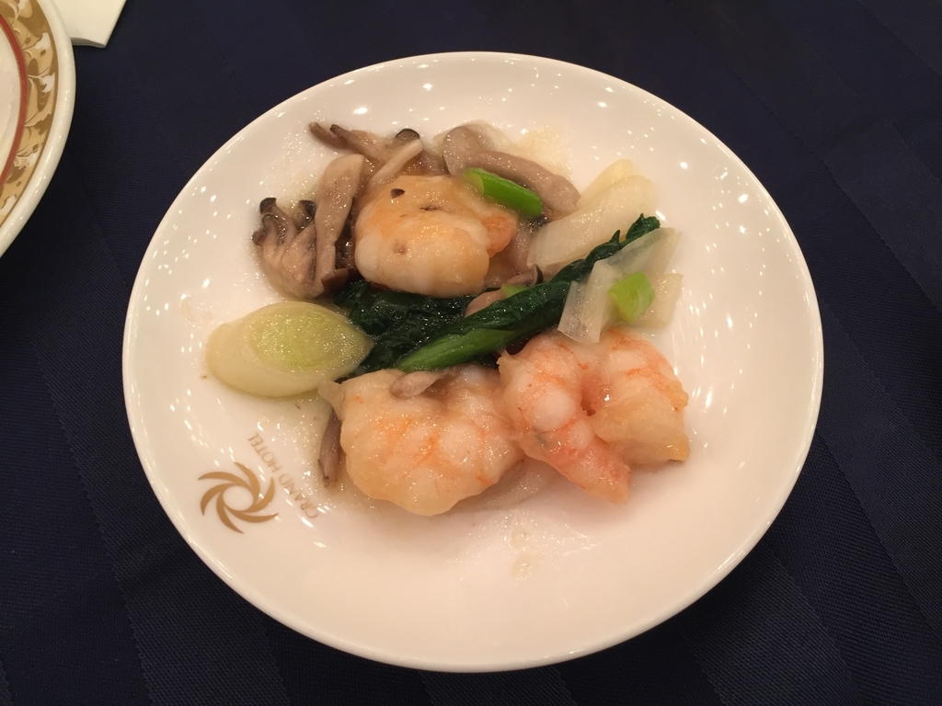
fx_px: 789
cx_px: 471
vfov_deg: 48.2
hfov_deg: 61.7
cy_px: 353
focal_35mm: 29
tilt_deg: -63.3
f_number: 2.2
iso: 80
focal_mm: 4.15
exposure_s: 1/30
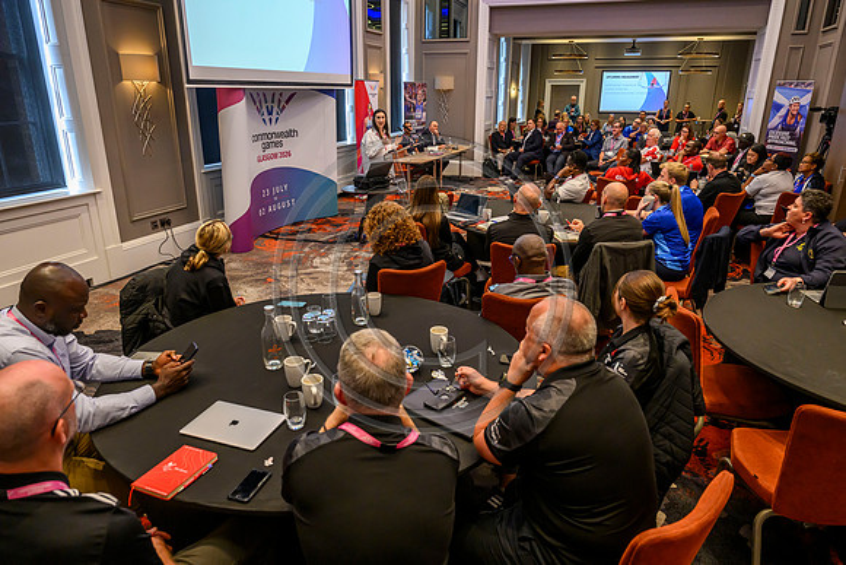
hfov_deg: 73.7
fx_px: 564
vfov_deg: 53.2
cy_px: 282
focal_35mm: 24
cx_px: 423
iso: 2500
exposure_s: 1/200
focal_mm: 24
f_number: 4.5
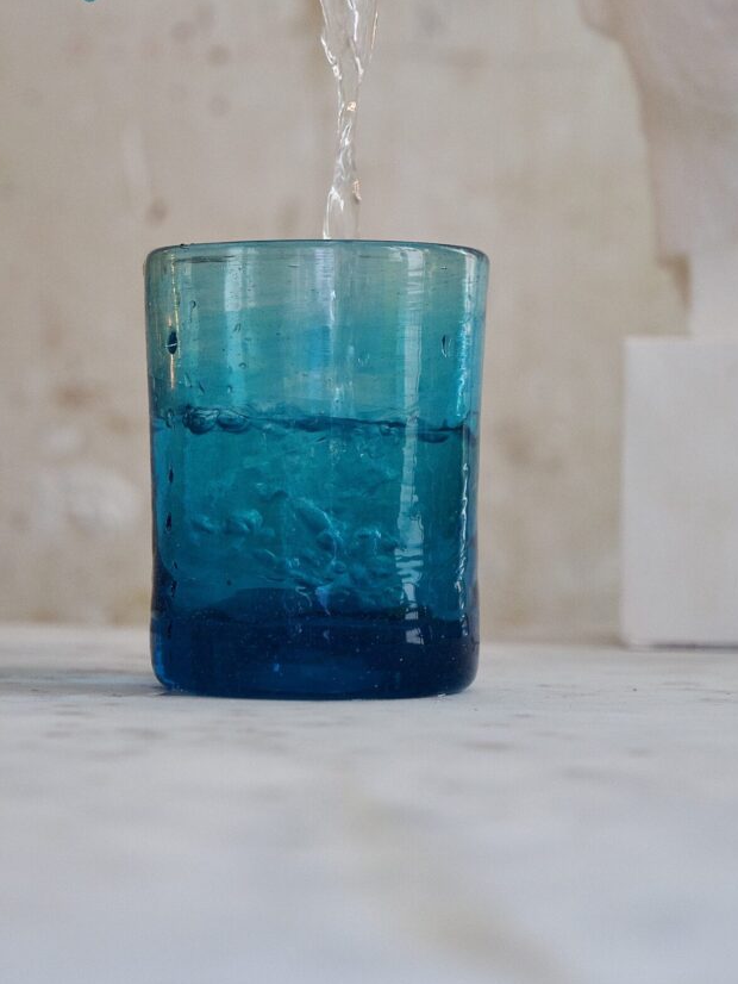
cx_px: 292
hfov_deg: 12.9
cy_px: 411
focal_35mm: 115
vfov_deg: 17.1
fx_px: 3267
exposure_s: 1/100
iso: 640
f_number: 3.9
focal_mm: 44
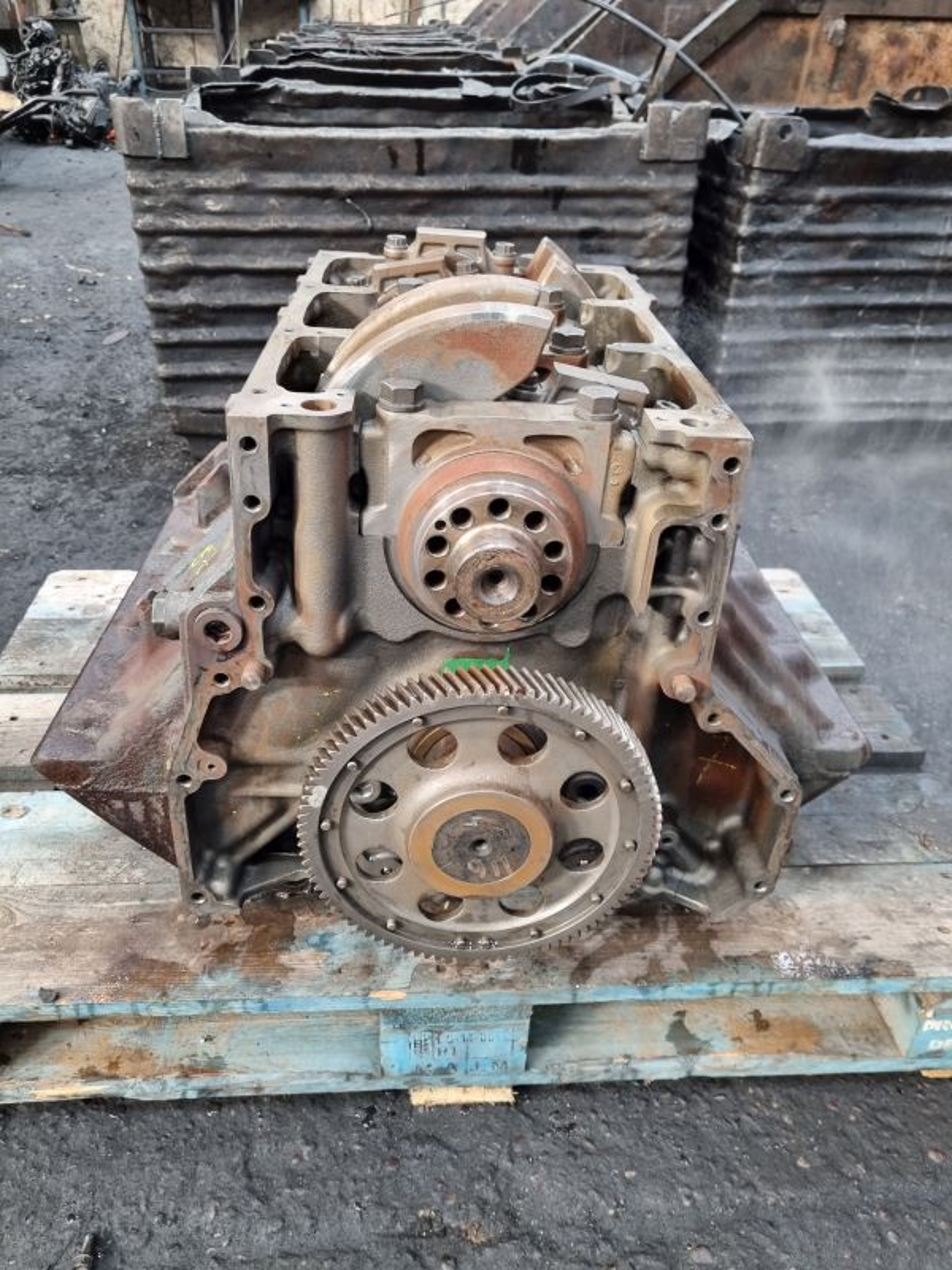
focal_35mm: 26
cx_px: 476
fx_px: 953
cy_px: 635
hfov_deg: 53.1
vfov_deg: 67.3
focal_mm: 5.4
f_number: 1.8
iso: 200
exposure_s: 1/50
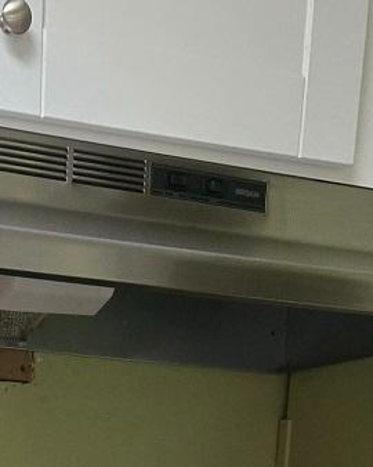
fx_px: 1284
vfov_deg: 16.6
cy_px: 879
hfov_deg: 16.3
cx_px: 51
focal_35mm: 93
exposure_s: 1/60
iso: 640
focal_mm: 5.4
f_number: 1.8
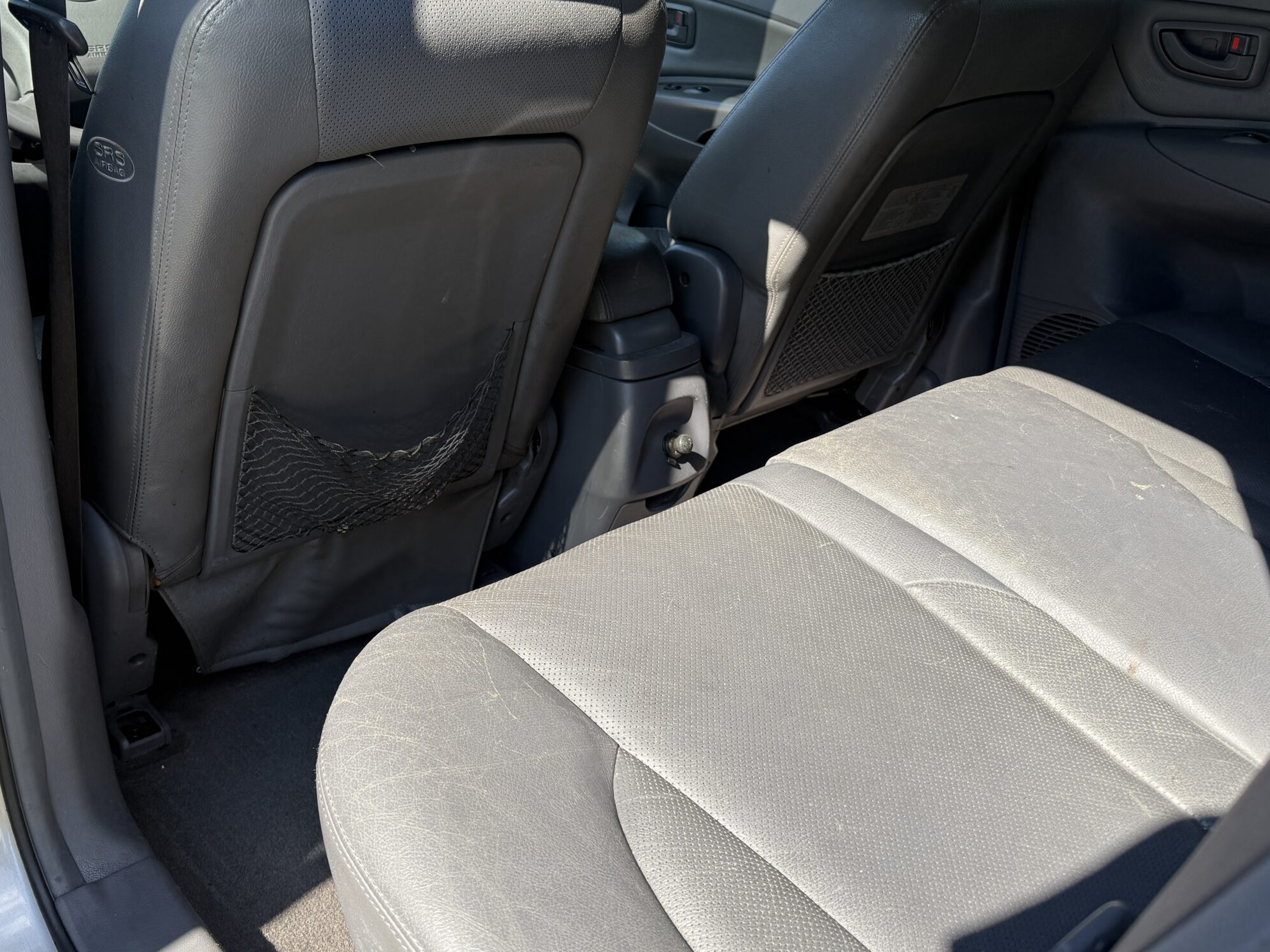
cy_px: 398
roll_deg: +0.2
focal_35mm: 31
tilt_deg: -18.8
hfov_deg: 58.0
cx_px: 522
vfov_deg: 45.3
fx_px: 1137
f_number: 1.78
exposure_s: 1/858
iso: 80
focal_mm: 6.76
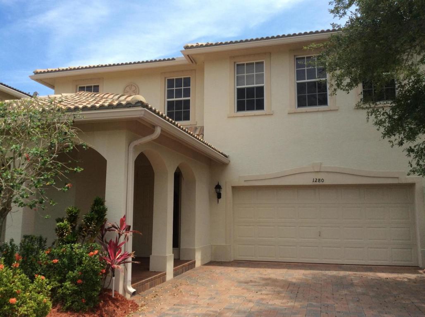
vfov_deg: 44.0
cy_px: 158
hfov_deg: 56.9
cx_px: 212
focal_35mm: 32
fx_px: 392
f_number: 2.4
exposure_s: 1/1217
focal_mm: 3.3
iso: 32
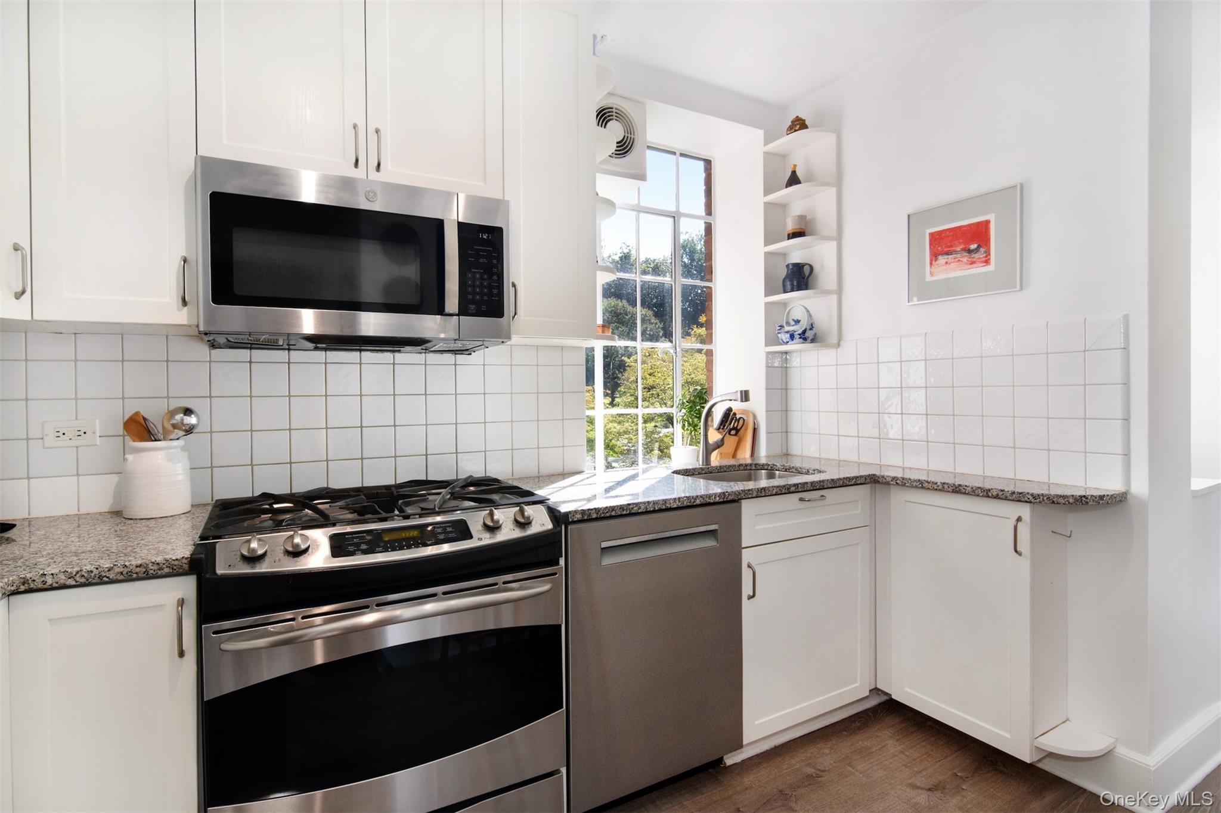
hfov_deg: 95.0
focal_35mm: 16
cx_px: 610
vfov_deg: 72.0
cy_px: 406
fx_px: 559
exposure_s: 1/160
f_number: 11
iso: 640
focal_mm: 11
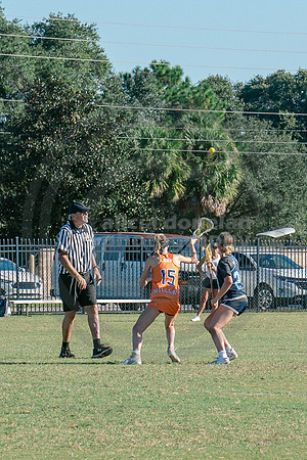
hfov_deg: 5.2
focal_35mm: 265
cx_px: 249
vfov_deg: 7.8
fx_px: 3395
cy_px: 202
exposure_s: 1/1000
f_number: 5.6
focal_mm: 70
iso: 250
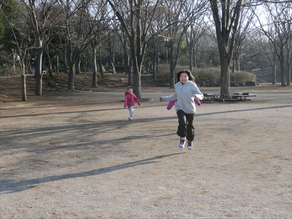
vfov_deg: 25.7
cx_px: 146
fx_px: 481
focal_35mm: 57
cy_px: 110
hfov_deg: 33.8
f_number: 4.5
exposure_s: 1/250
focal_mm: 10.11
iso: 80
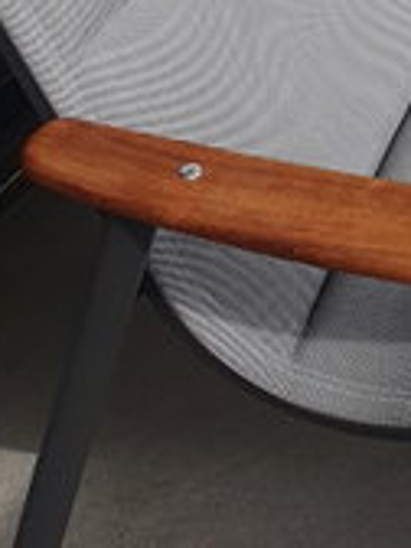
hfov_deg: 10.7
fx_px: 1963
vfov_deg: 13.6
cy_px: -538
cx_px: 881
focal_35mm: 124
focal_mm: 4.32
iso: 50
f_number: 2.4
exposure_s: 1/788
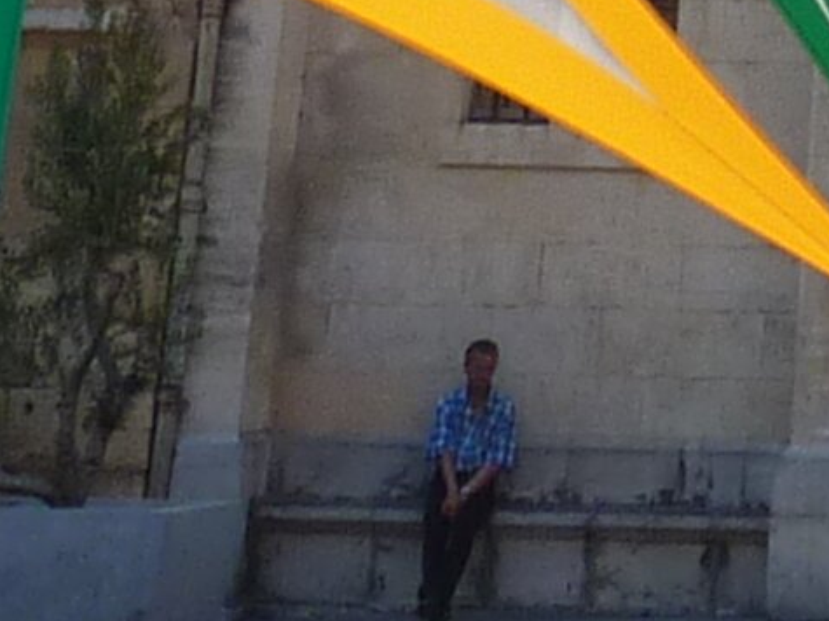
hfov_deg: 9.6
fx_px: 4597
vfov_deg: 6.7
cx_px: 1702
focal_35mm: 192
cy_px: -1511
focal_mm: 4.1
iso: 80
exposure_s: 1/400
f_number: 4
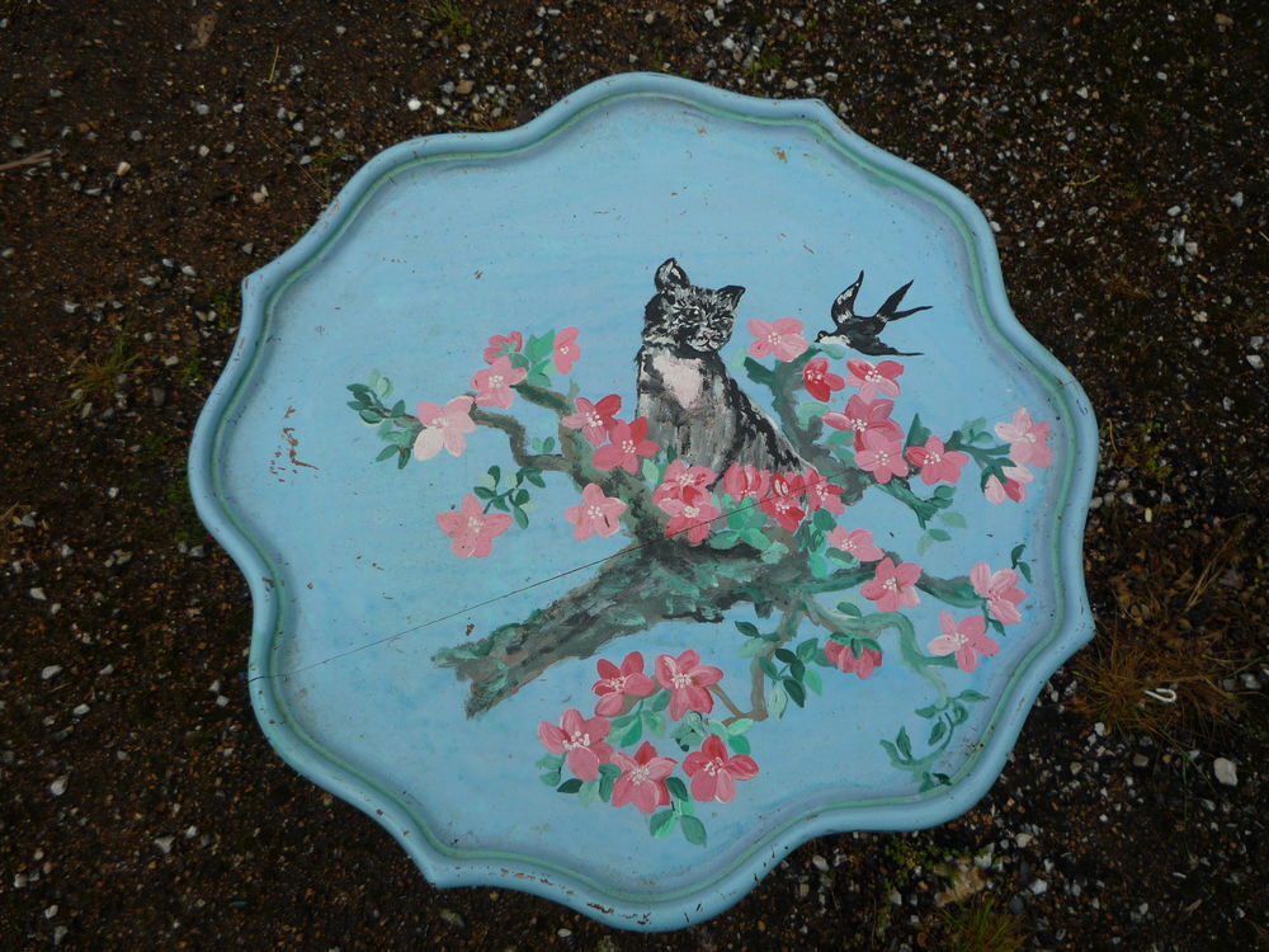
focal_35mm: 30
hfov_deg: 60.0
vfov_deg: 46.8
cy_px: 476
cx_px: 634
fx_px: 1100
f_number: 4
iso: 100
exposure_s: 1/250
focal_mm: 5.2
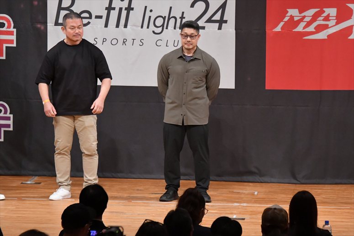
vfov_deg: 5.4
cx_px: 177
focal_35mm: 255
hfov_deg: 8.1
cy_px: 118
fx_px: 2506
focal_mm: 170
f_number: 5.6
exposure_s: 1/400
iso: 7200
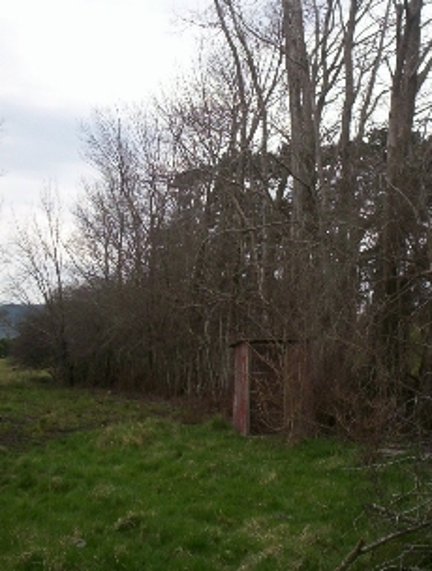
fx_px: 827
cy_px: 246
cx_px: 255
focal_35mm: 50
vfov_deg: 38.0
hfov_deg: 29.2
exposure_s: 1/287
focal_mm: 4.99
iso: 100
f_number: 4.5
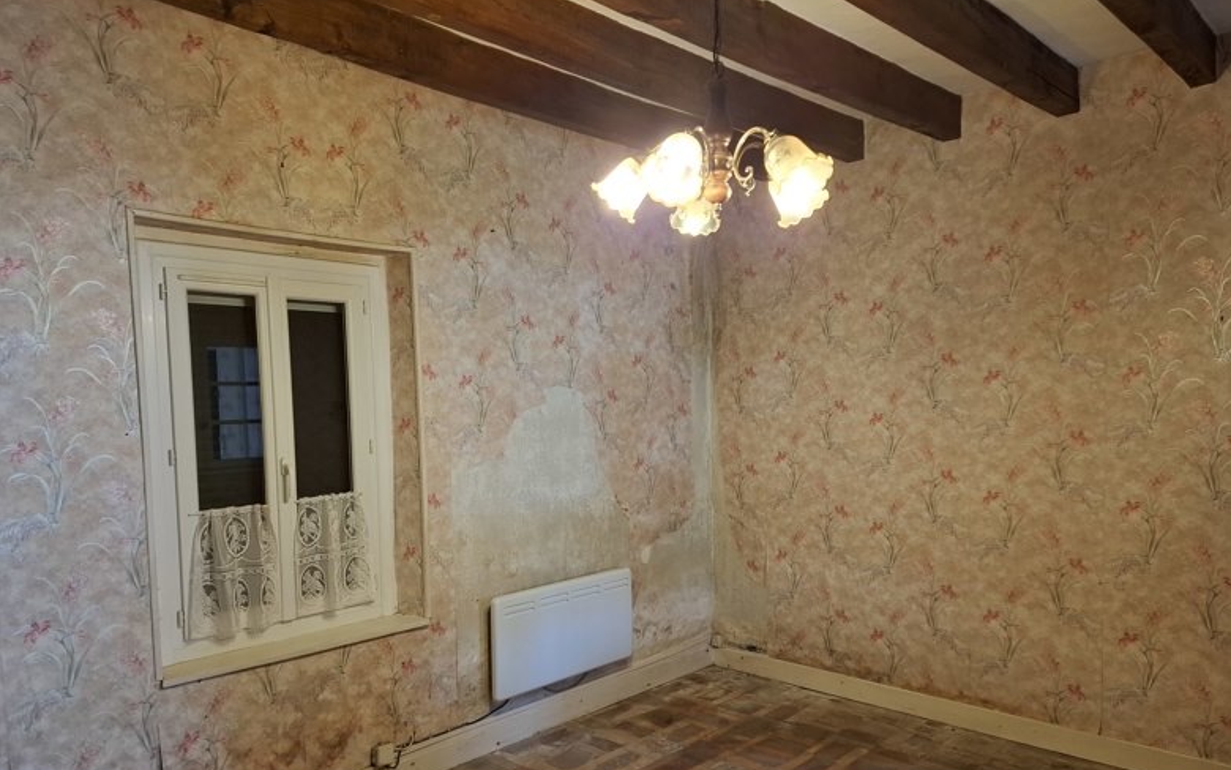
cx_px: 630
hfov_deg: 72.5
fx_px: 839
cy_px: 456
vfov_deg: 49.1
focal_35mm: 25
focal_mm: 5.54
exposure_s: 1/40
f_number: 1.8
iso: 250
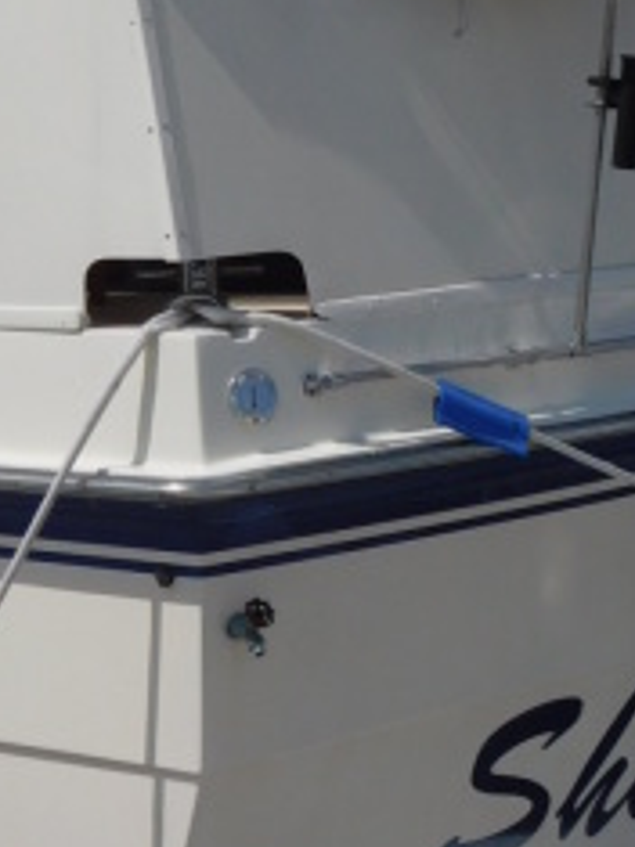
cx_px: 336
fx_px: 2252
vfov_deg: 21.0
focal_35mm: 92
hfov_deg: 16.0
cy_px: 130
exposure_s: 1/800
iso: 125
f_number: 7
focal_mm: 6.3
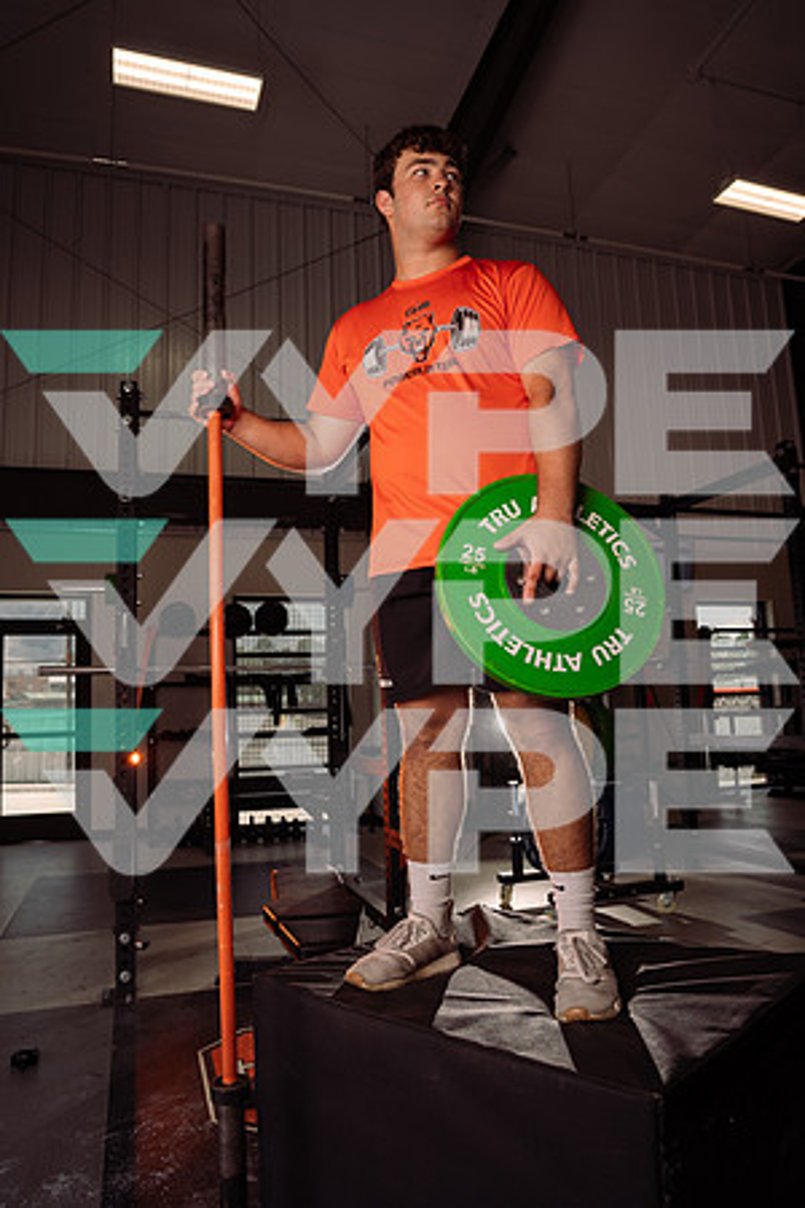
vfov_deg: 73.7
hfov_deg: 53.1
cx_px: 402
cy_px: 604
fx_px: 805
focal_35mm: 24
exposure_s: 1/320
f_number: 5
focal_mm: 24
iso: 160
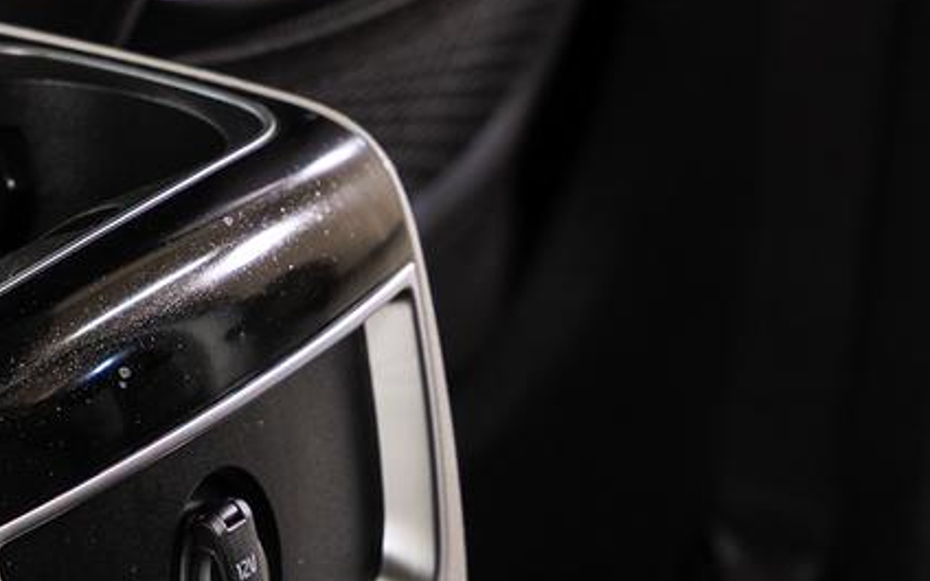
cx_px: 97
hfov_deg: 8.6
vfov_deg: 5.4
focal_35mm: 243
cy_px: 868
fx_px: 6159
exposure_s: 1/4
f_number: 4.5
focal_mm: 64.5
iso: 100
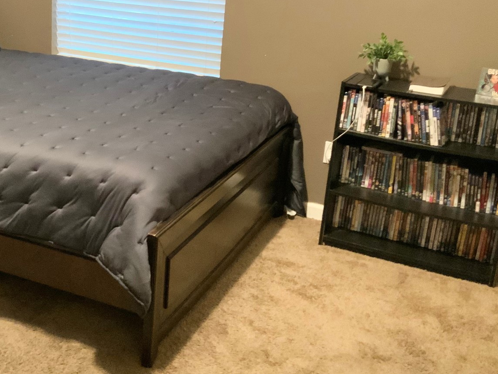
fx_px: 748
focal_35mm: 52
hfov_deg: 36.1
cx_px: 132
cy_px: 123
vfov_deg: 27.9
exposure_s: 1/30
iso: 400
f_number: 1.8
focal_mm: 3
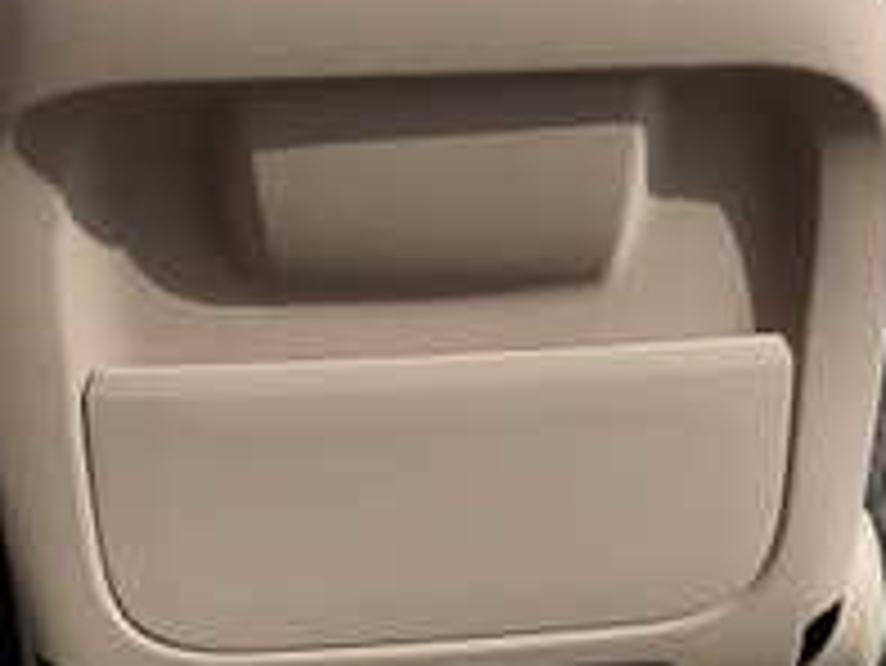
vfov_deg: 19.1
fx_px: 1946
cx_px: 486
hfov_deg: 25.6
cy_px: 81
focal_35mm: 76
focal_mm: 4.5
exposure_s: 1/250
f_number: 8
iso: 100
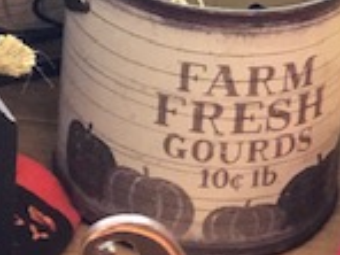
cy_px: -145
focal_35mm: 246
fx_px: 2416
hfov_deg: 7.7
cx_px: -347
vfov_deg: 6.0
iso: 500
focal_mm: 6.6
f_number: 2.8
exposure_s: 1/30
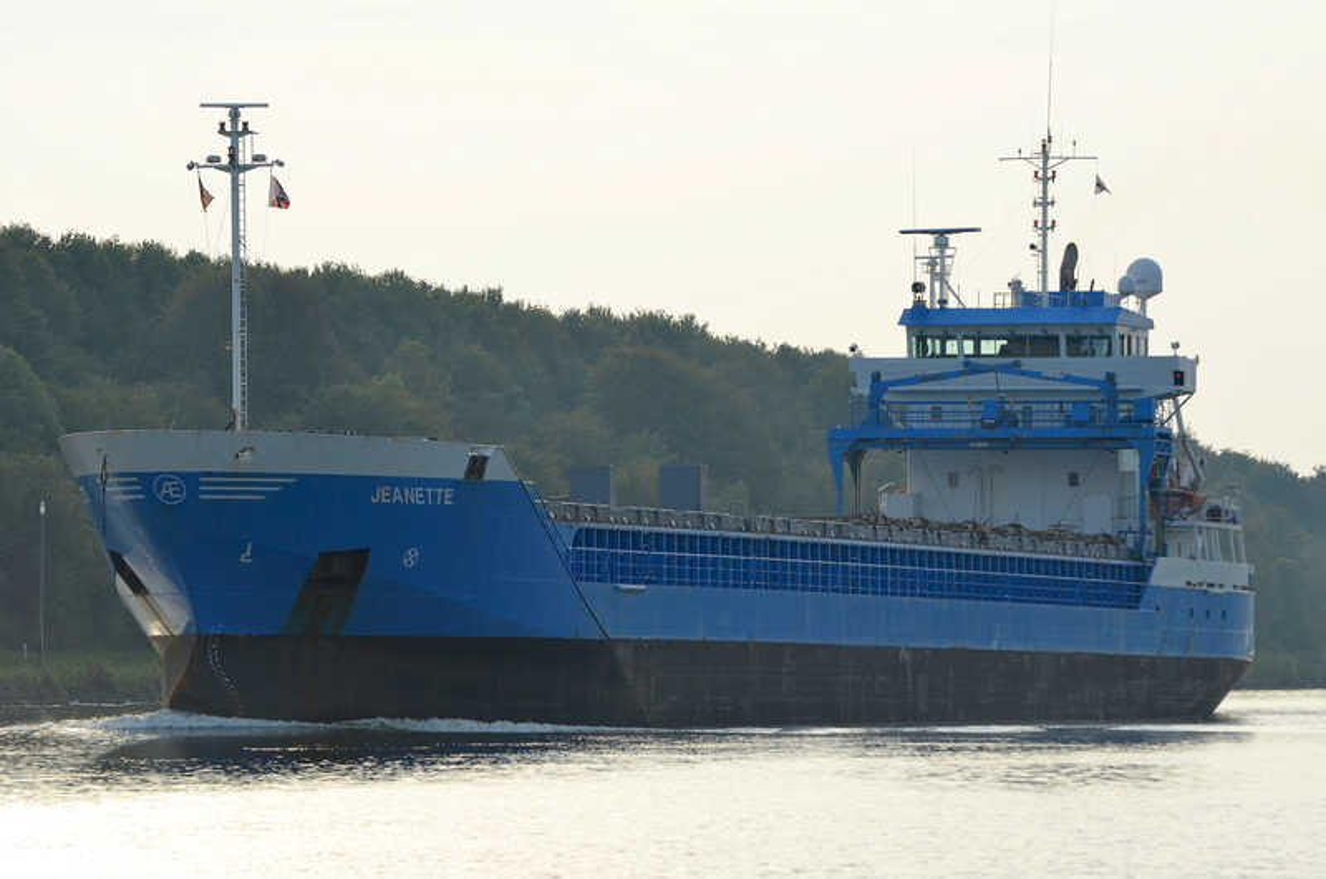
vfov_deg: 5.9
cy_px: 440
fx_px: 8547
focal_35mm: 232
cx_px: 663
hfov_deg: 8.9
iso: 200
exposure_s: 1/800
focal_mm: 155
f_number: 7.1
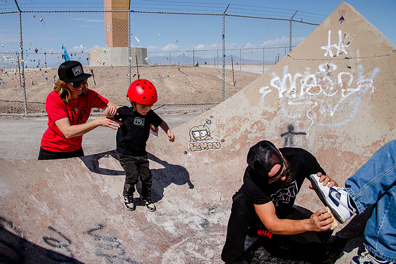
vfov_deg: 45.4
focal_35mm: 29
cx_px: 169
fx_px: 314
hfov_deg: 64.1
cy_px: 113
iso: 160
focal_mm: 24
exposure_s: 1/1250
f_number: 6.3
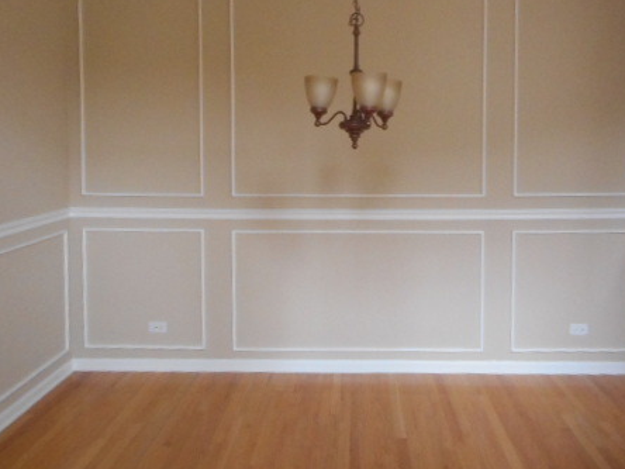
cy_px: 166
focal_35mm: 36
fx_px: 650
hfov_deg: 51.2
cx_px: 349
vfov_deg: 39.3
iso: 800
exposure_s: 1/60
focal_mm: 4.5
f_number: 3.7
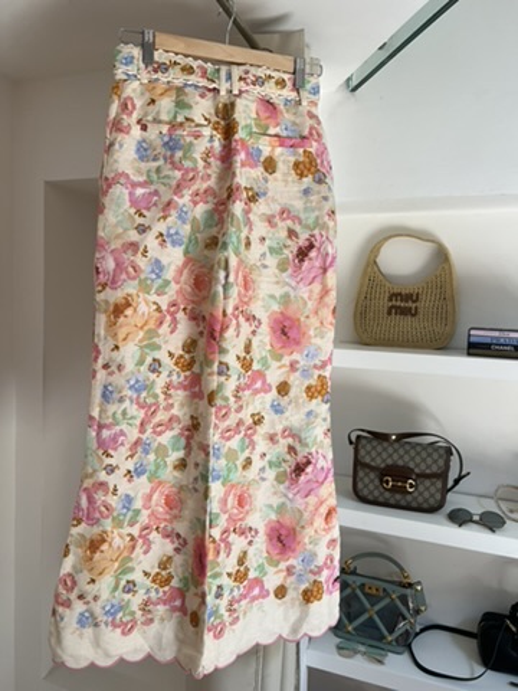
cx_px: 259
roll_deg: -1.1
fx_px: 519
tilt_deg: -4.7
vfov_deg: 67.3
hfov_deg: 53.1
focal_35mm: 26
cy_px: 346
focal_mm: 5.7
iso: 50
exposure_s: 1/121
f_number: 1.5
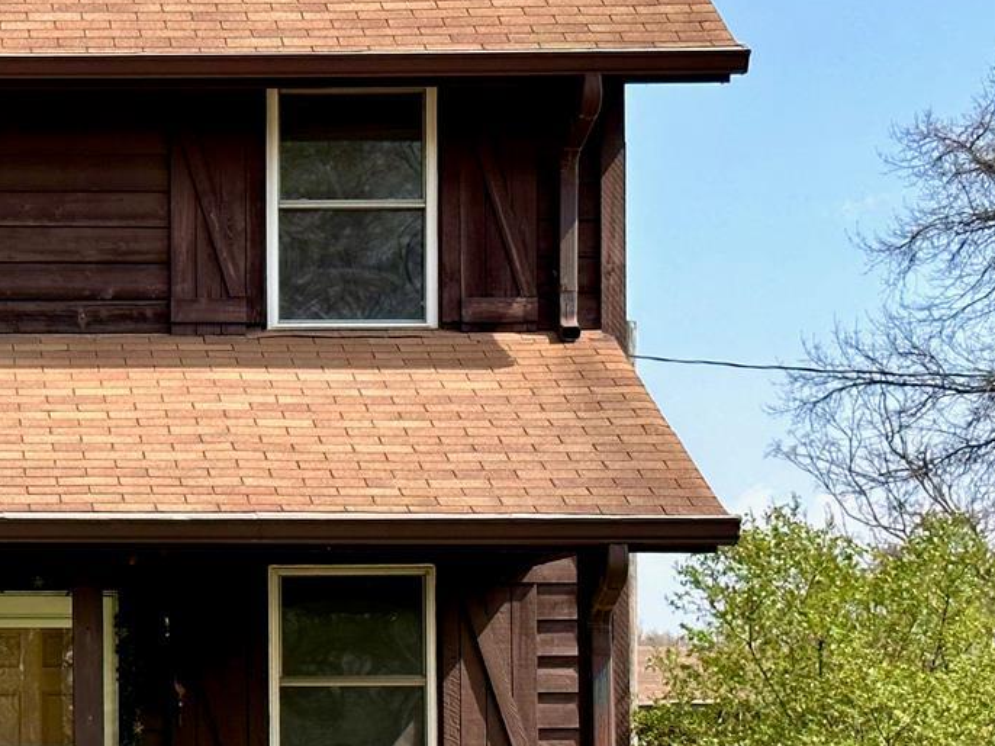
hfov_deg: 17.1
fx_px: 3218
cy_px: 646
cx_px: -74
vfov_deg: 13.1
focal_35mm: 112
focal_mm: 6.86
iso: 64
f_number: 1.78
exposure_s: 1/1541
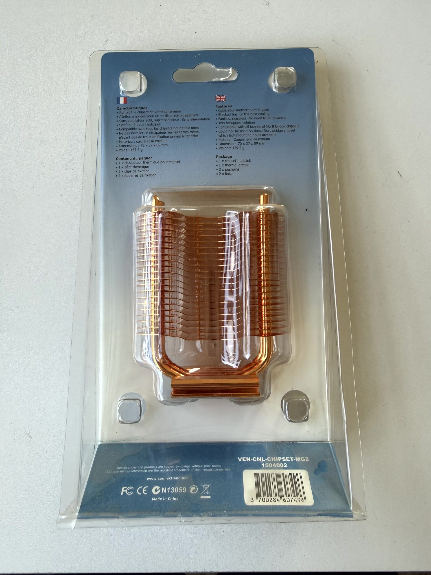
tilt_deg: -88.8
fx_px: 398
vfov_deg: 71.6
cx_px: 216
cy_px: 288
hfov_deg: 56.8
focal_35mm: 24
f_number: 2.2
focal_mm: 2.22
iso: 40
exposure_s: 1/99
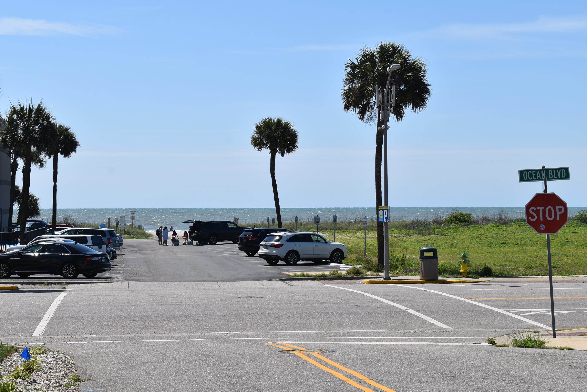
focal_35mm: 72
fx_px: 1175
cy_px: 196
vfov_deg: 19.0
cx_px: 294
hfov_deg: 28.1
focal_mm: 48
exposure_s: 1/500
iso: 200
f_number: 11
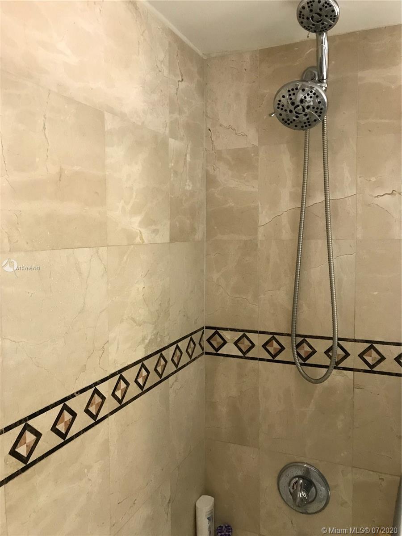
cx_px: 201
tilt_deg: -3.1
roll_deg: +0.2
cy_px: 268
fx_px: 434
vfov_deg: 63.4
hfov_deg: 49.7
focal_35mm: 28
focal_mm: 3.99
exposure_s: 1/15
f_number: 1.8
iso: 64
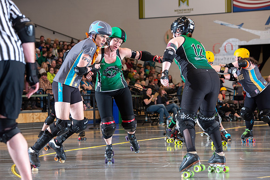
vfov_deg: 12.2
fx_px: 840
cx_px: 135
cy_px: 90
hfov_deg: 18.3
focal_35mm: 112
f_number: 5.6
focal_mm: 112
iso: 640
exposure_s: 1/160
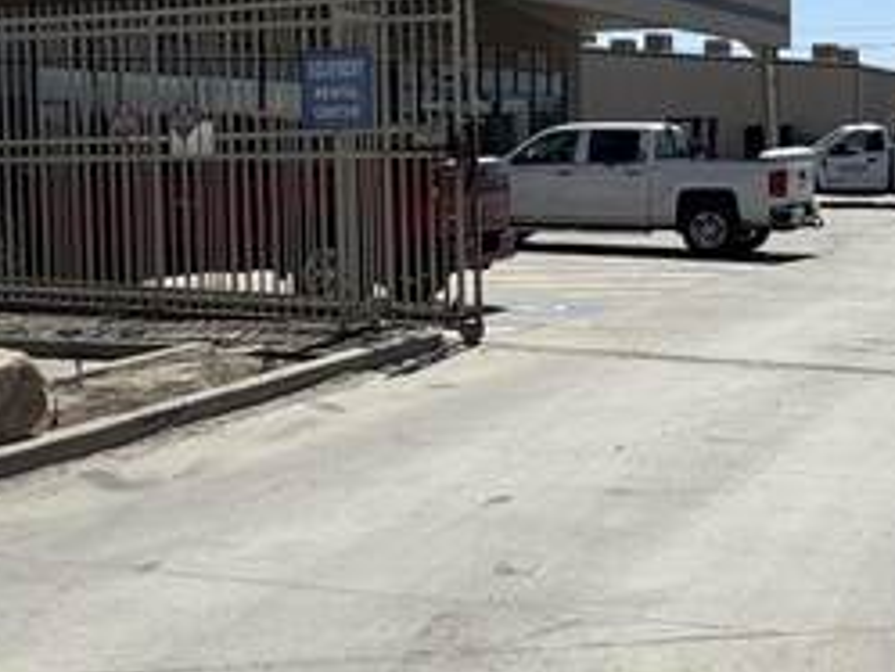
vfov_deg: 20.4
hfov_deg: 27.0
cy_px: 216
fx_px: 1862
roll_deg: +0.7
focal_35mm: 72
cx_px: 489
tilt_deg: -2.4
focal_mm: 2.22
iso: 50
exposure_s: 1/3717
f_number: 2.2
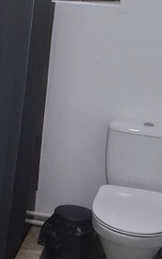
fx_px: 636
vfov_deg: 23.0
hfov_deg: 13.4
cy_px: 127
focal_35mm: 90
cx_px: -106
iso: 200
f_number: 1.8
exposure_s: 1/100
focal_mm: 5.54
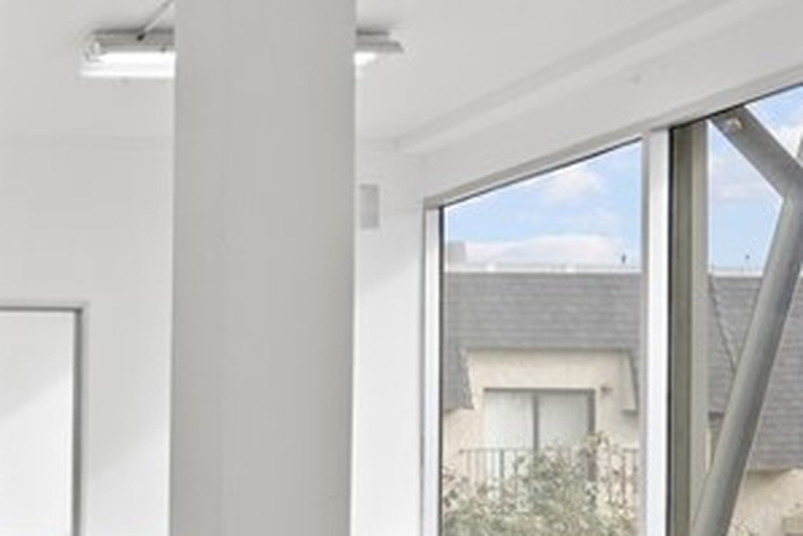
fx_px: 1227
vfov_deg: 24.2
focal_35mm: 55
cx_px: -318
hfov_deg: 27.9
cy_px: 446
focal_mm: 16
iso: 100
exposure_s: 1/15
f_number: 4
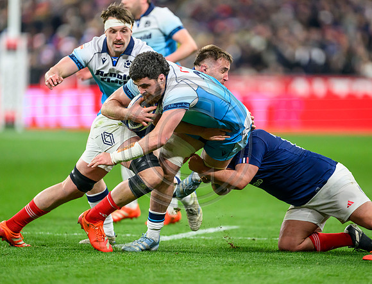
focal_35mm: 474
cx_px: 228
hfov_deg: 4.2
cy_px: 149
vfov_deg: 3.2
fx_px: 5127
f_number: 2.8
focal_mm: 400
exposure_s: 1/2500
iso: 3200
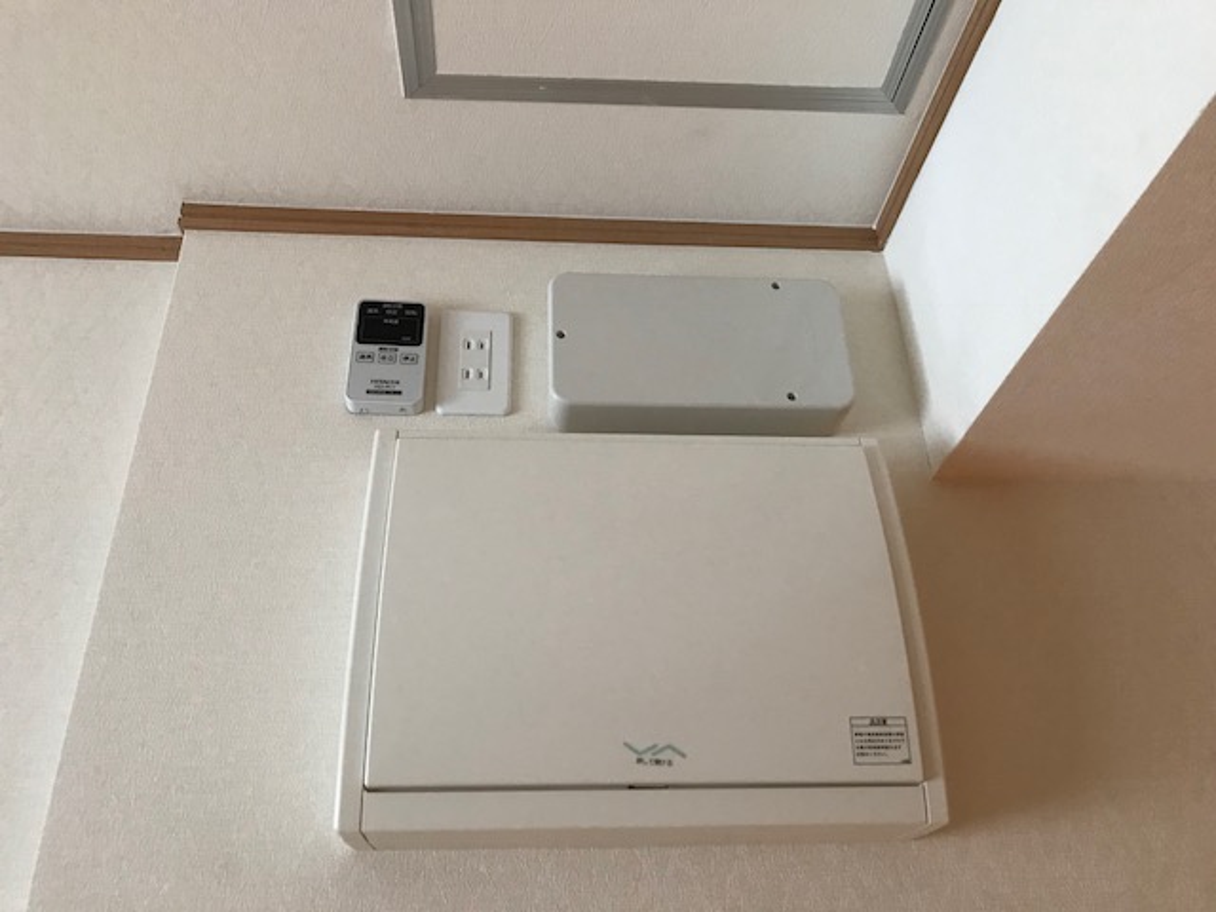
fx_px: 984
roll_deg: +0.7
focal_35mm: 28
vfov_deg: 49.7
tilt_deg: +29.6
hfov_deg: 63.4
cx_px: 608
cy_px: 456
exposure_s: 1/15
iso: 40
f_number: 1.8
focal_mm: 3.99
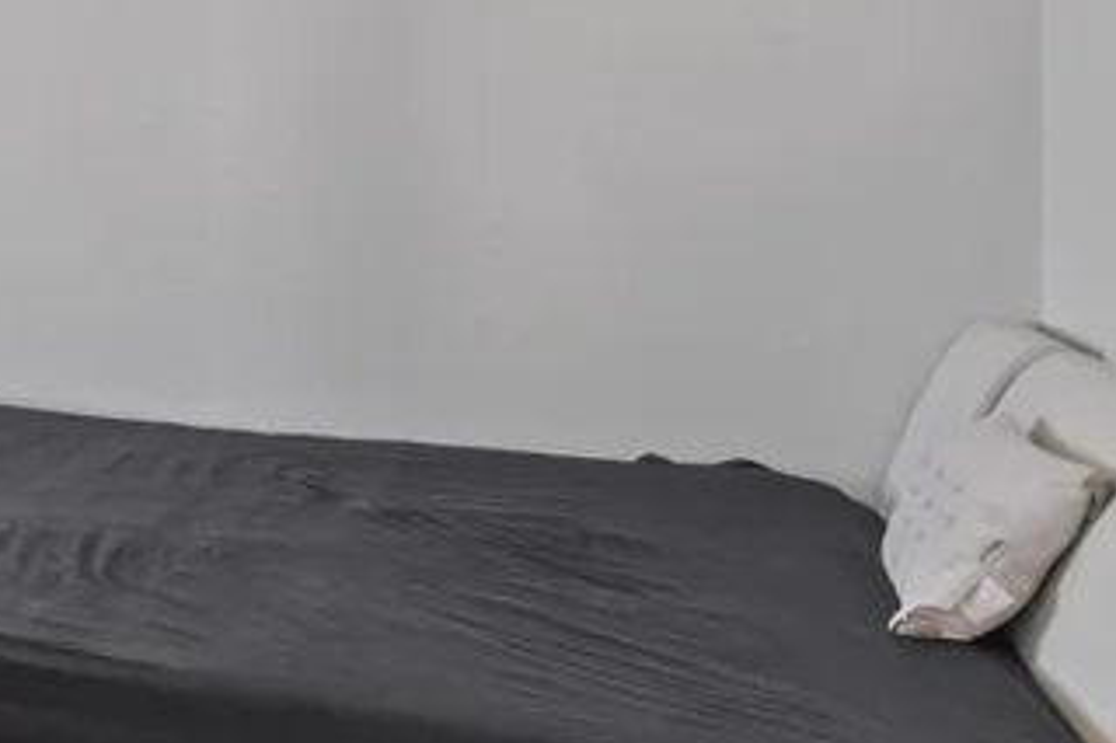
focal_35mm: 48
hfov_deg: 29.2
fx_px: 1487
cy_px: 148
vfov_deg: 27.5
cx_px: -474
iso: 400
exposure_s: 1/6
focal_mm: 10
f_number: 8
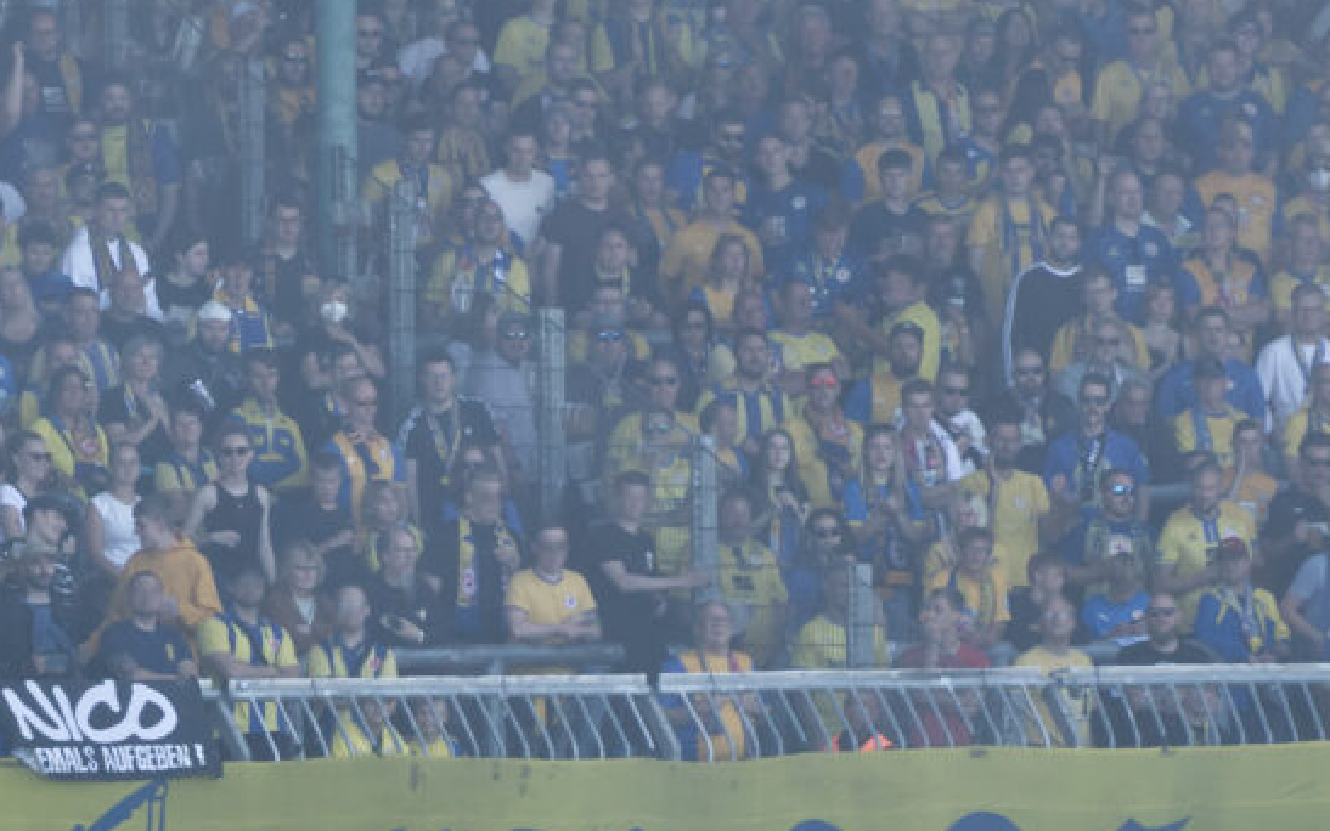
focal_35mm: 985
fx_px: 35707
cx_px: 260
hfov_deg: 2.1
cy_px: 932
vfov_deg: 1.3
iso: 200
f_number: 8
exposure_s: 1/200
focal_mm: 120.9
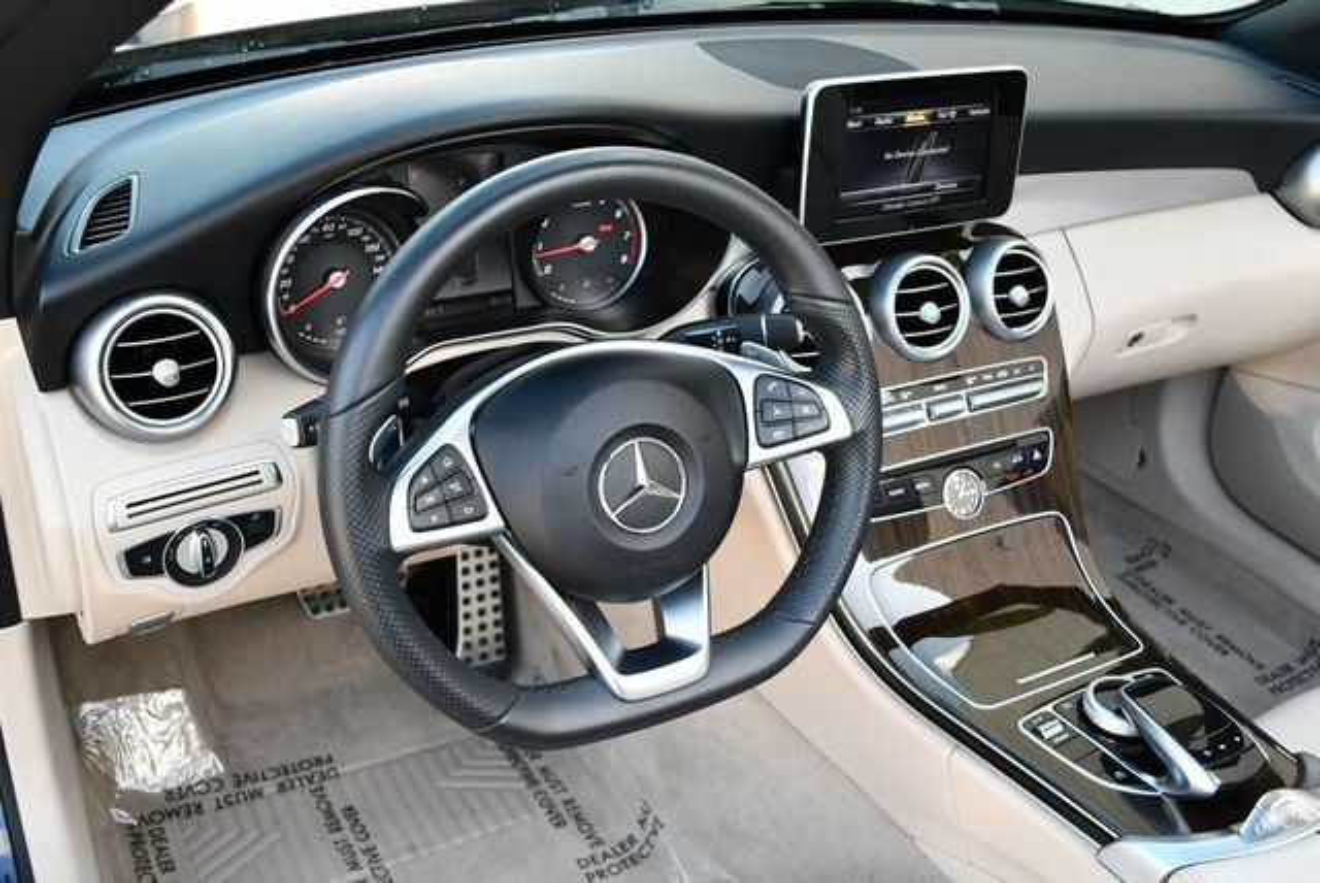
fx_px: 1321
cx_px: 660
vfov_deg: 36.9
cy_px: 442
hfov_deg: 53.1
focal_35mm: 36
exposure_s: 1/250
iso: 500
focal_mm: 18
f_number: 3.5
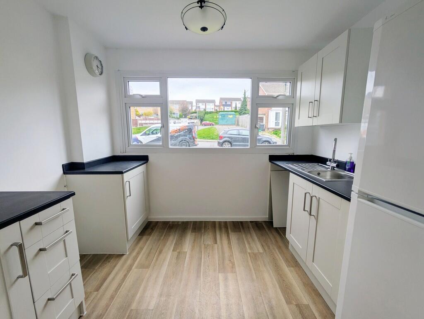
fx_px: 172
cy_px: 160
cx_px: 212
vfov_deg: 85.7
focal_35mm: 14
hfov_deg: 102.0
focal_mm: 1.83
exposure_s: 1/257
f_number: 2.2
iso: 47
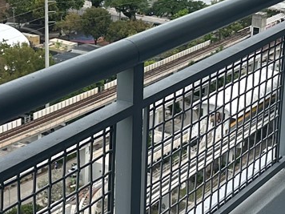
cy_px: 92
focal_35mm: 108
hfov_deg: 18.2
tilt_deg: -18.2
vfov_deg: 13.7
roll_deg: -1.8
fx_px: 889
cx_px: 133
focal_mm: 6.86
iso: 80
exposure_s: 1/2070
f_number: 1.78
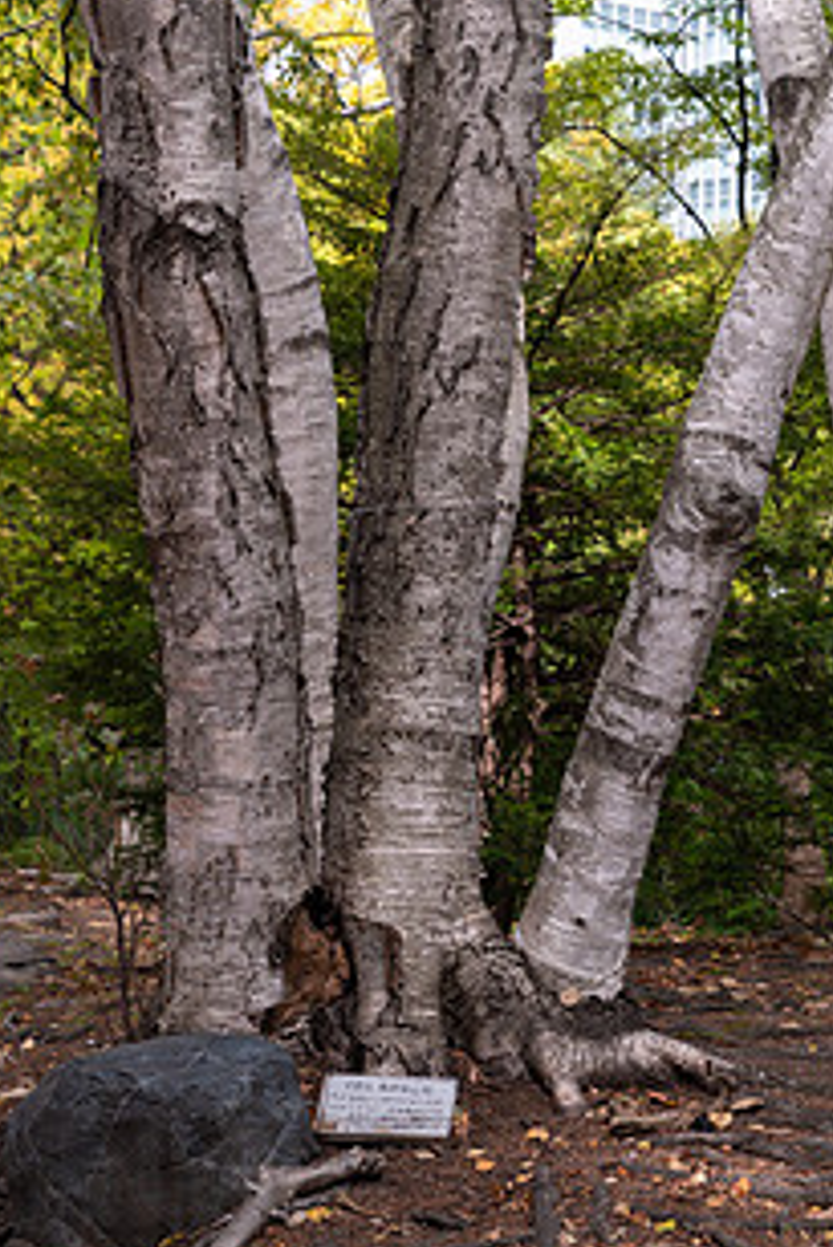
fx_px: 2947
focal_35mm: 85
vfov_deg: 23.7
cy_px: 366
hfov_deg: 16.0
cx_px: 585
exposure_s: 1/125
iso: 180
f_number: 5
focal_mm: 58
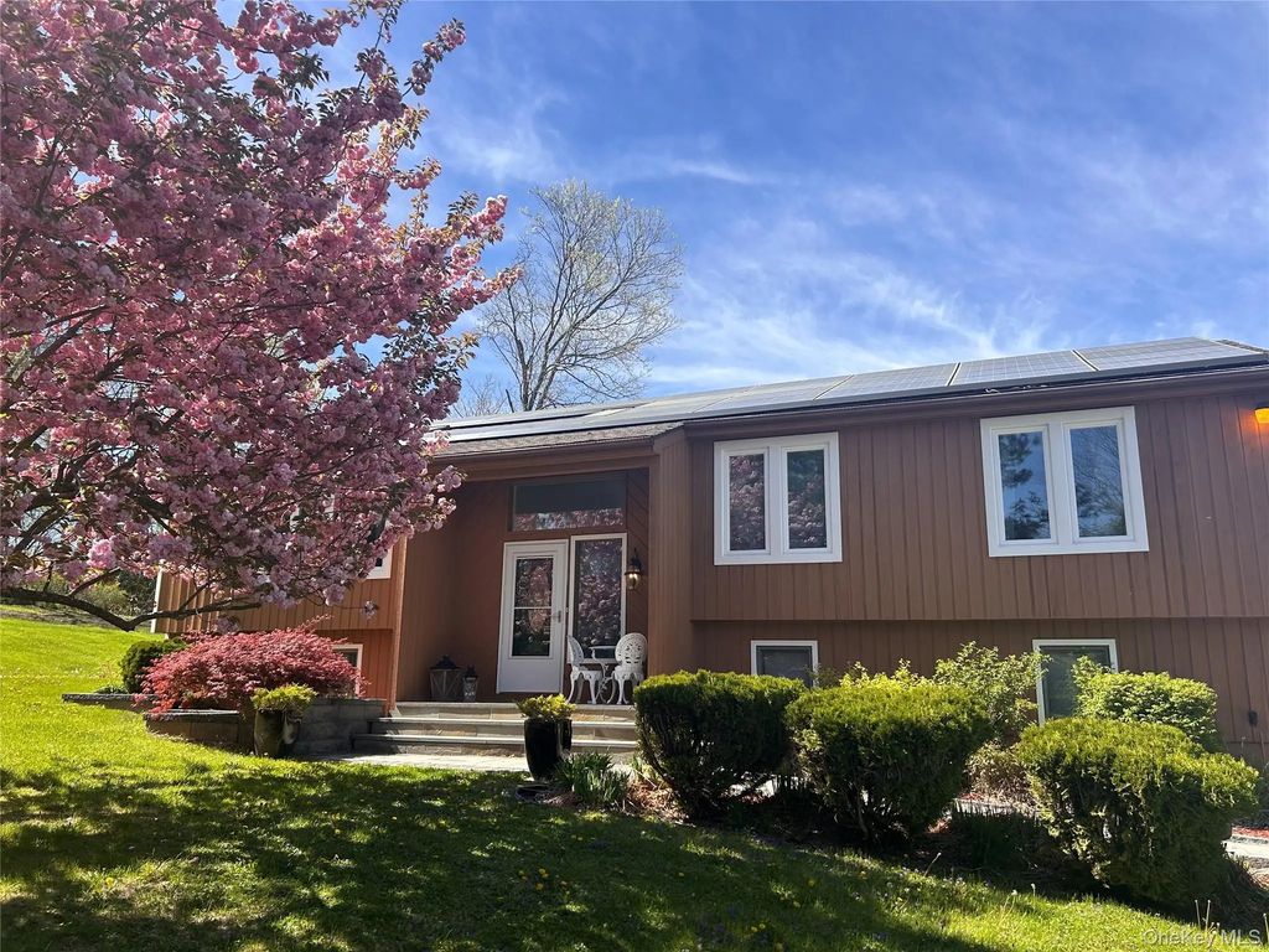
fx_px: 953
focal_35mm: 26
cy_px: 476
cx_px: 634
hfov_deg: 67.3
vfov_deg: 53.1
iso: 50
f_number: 1.5
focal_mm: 5.7
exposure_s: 1/2695
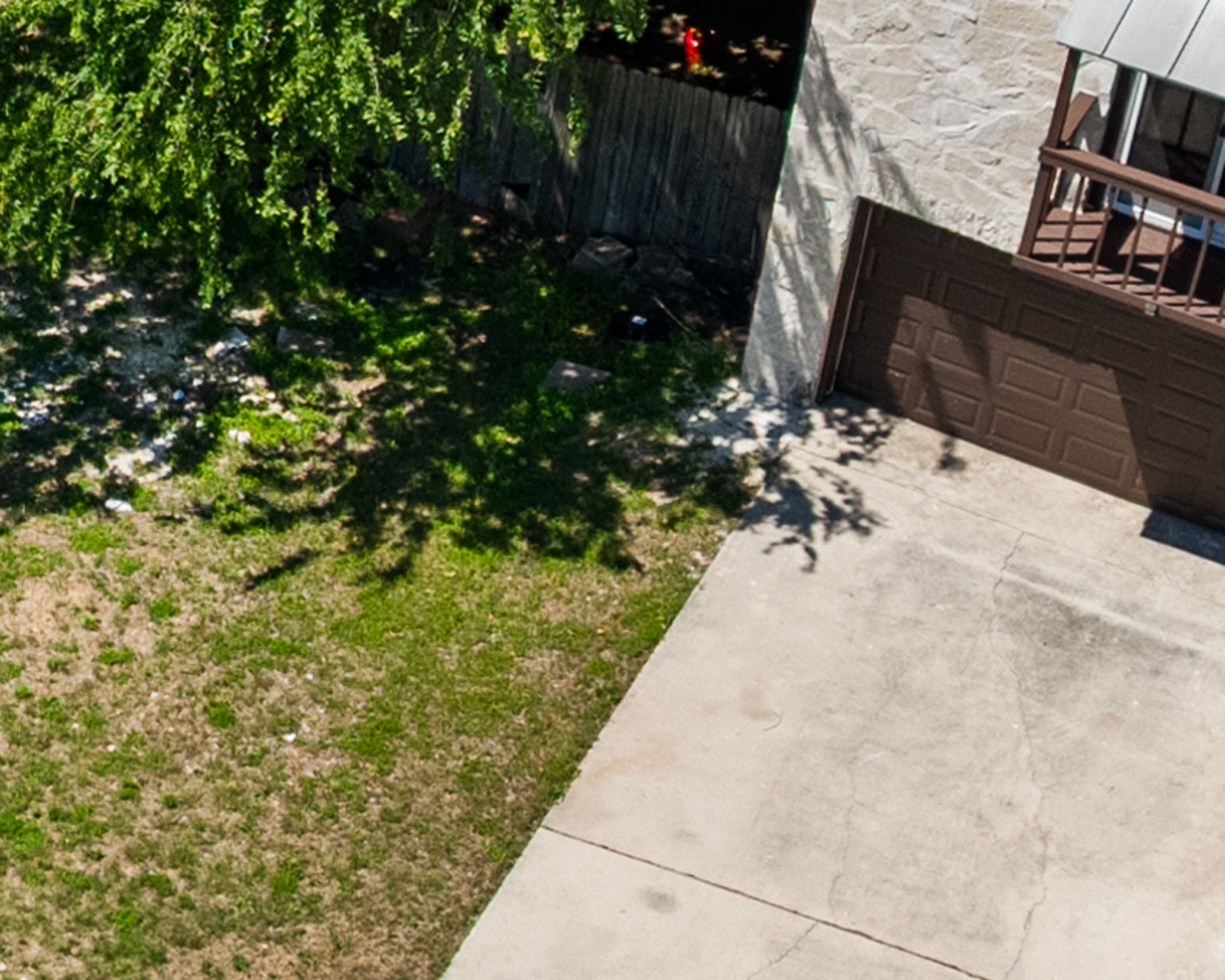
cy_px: 505
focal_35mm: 156
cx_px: -662
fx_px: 5657
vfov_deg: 9.9
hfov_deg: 11.8
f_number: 2.8
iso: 120
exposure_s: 1/4000
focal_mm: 12.29
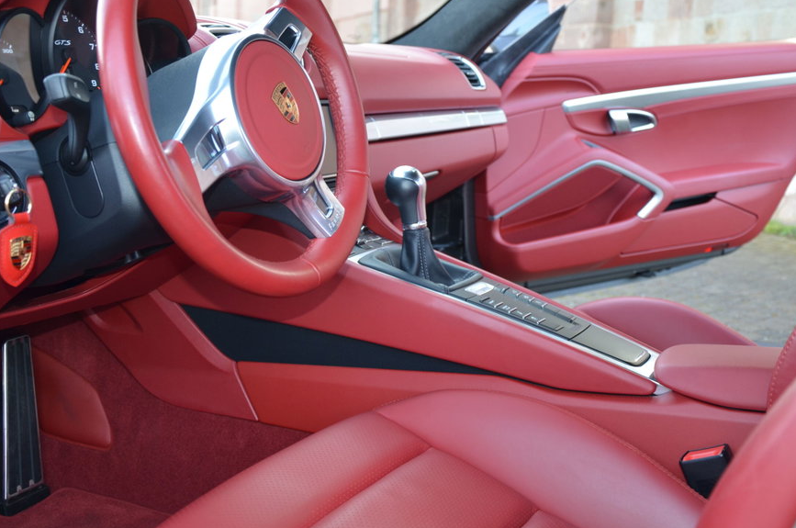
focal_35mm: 46
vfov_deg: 29.1
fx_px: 1015
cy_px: 247
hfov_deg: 42.8
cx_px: 390
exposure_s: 1/125
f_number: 4
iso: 400
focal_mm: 26
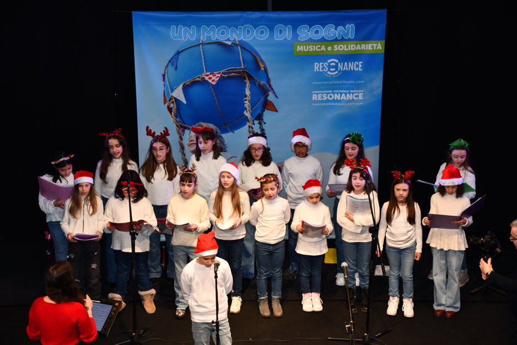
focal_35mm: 87
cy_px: 172
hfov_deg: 23.4
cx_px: 258
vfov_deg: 15.7
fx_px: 1250
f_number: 4.8
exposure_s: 1/125
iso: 400
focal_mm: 58
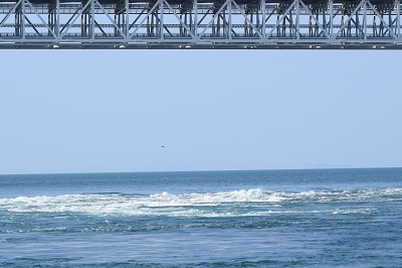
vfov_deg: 6.6
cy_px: 146
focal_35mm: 209
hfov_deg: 9.9
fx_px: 2332
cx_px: 198
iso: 200
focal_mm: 116
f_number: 10
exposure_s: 1/400
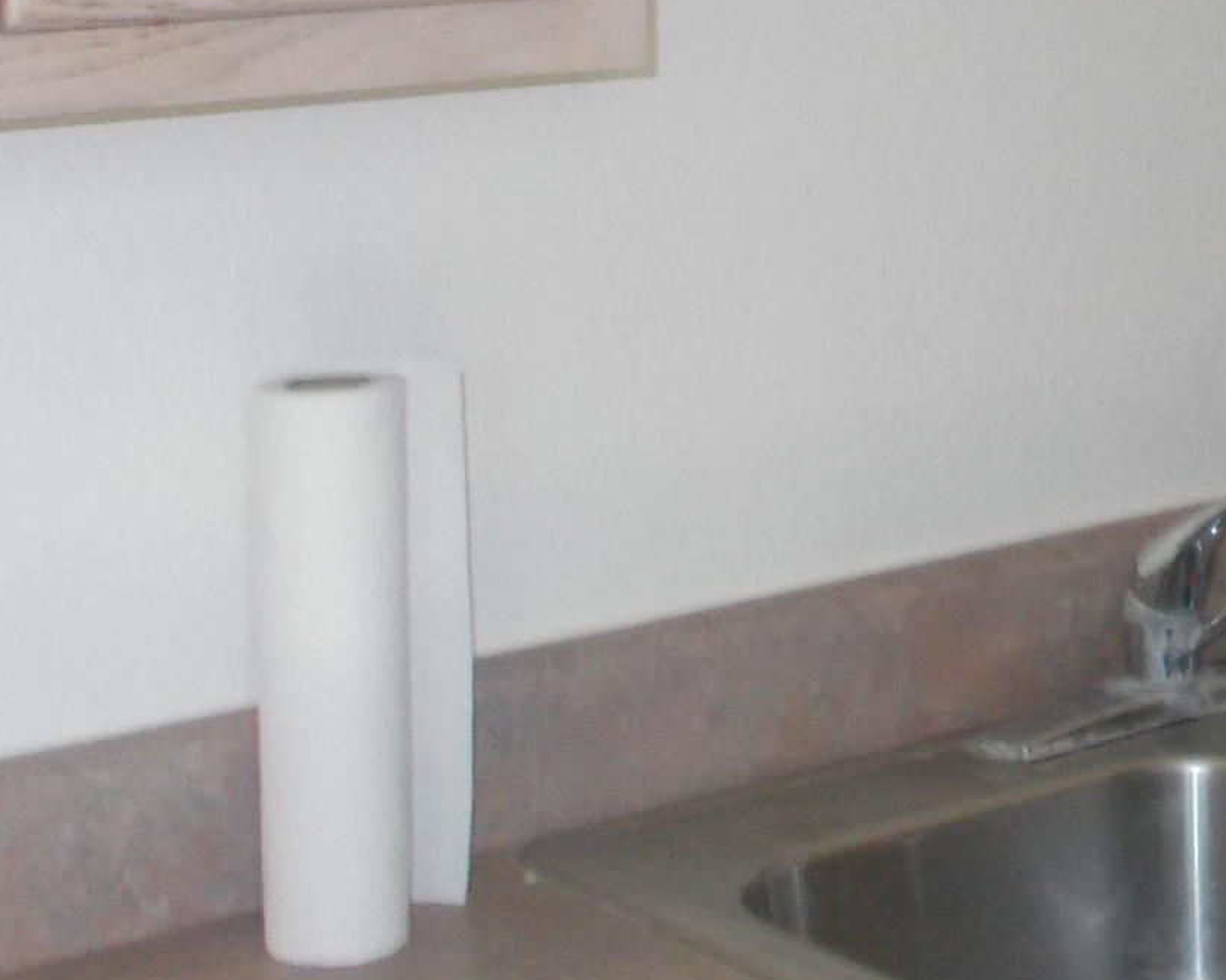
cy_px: -22
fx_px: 3337
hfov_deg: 19.8
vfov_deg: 16.3
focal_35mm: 92
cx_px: 1383
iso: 200
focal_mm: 4.6
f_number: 3.2
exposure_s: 1/25
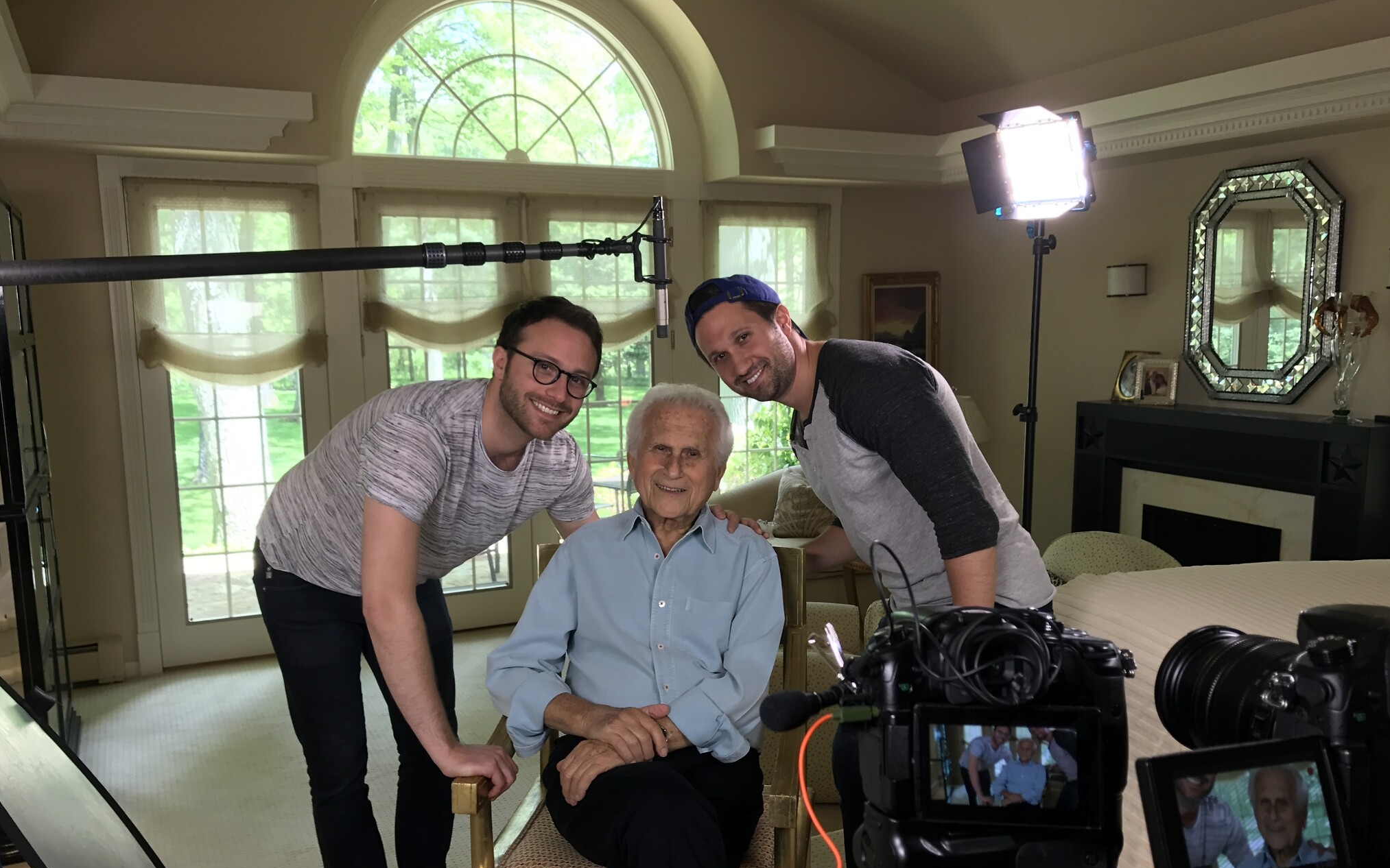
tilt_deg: -7.6
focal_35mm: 30
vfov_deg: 41.7
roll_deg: +0.7
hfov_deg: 62.9
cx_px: 691
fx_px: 1136
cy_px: 504
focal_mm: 3.99
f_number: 1.8
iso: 25
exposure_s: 1/40
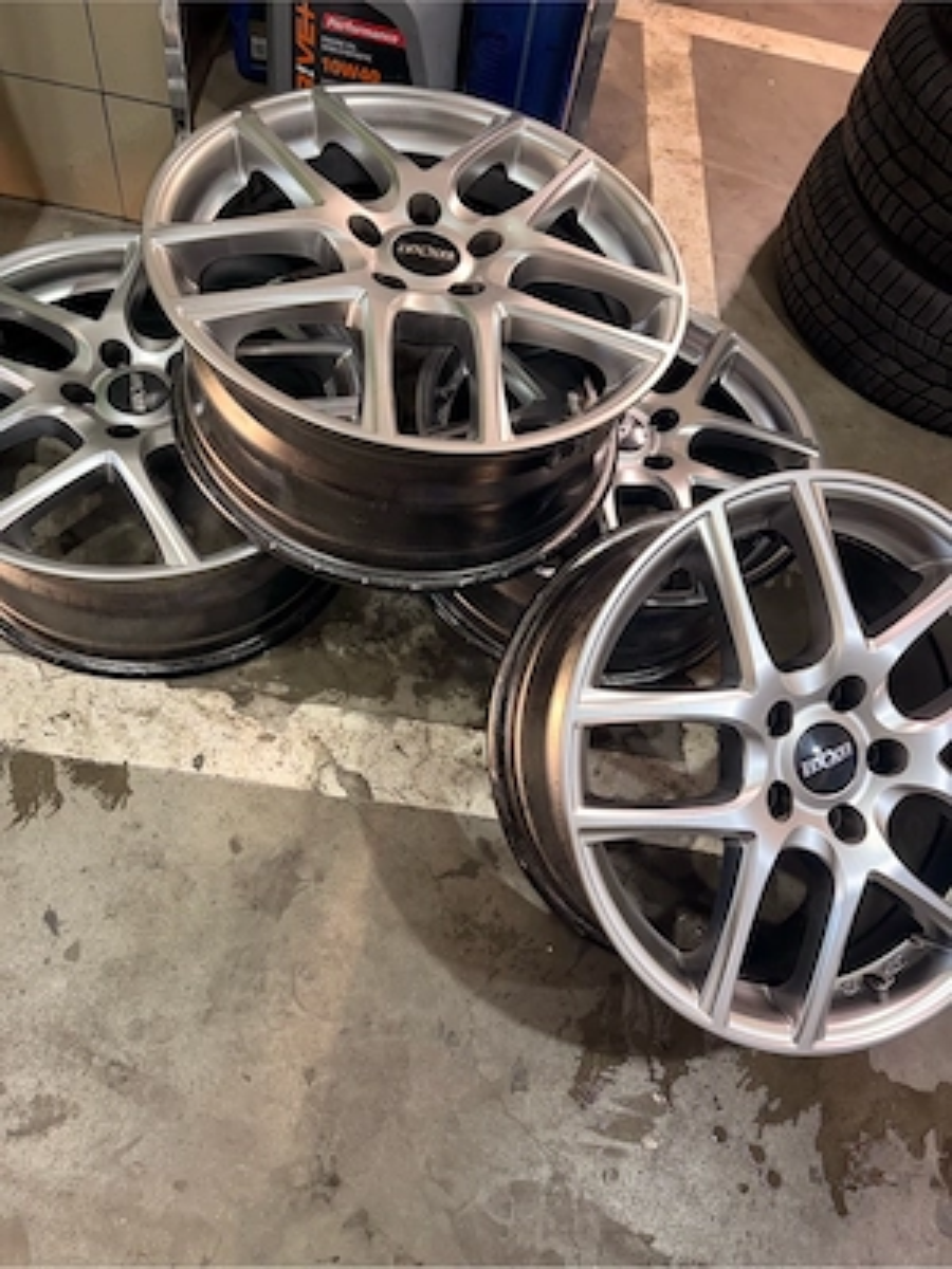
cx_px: 476
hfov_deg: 56.8
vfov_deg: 71.6
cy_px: 634
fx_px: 880
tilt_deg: -58.6
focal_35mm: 24
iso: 160
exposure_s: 1/100
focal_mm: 6.76
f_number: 1.78
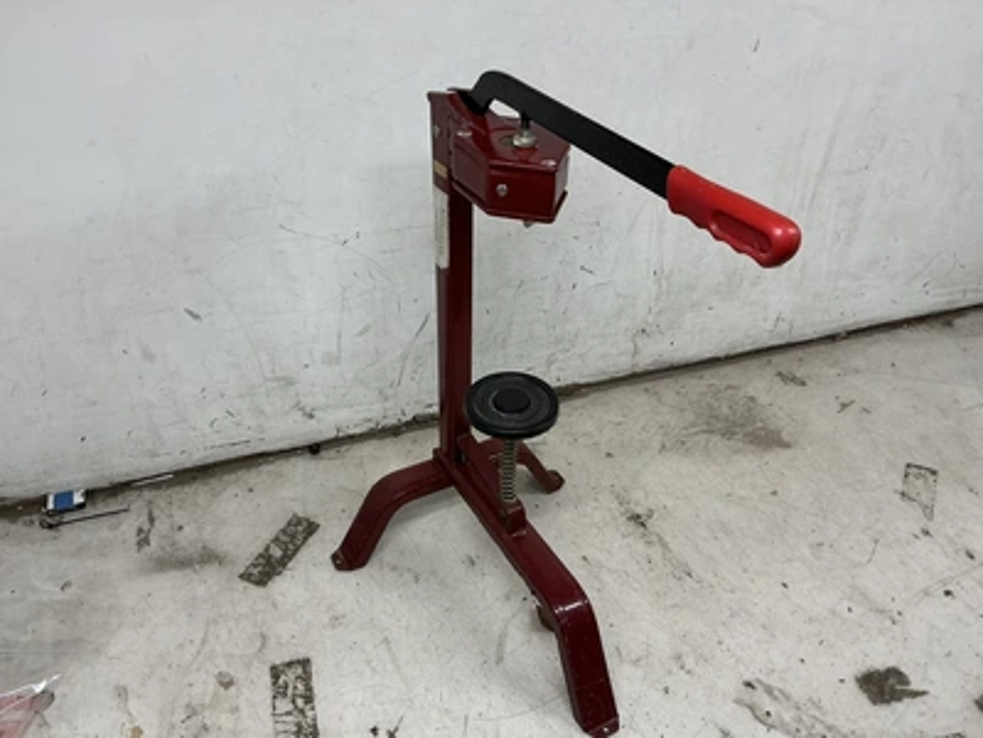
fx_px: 795
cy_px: 369
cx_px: 492
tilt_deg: -37.5
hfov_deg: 63.4
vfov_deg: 49.7
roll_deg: +2.2
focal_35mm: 28
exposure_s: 1/120
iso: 32
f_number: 1.8
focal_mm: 3
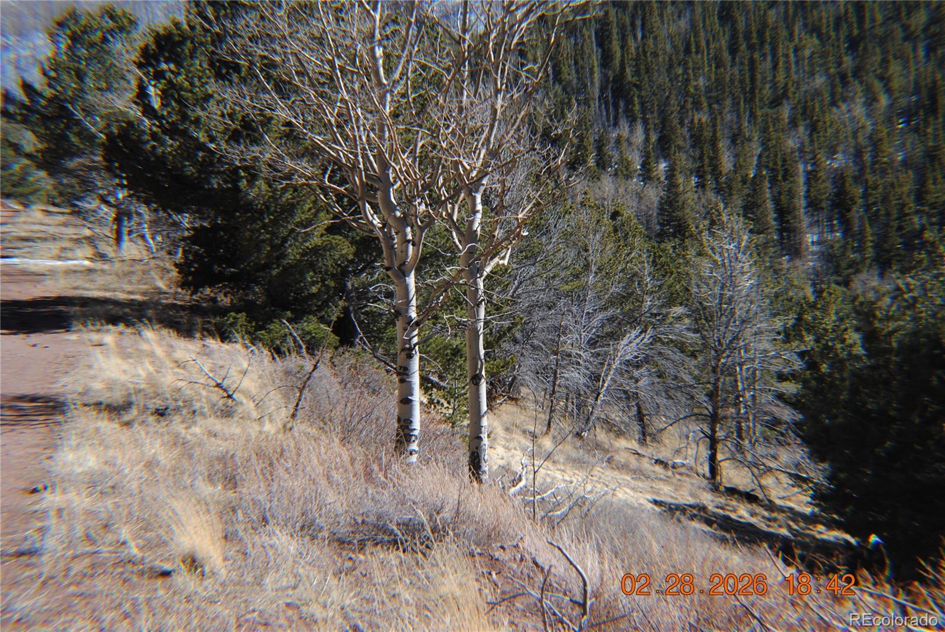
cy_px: 316
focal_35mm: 51
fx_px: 1340
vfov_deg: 26.5
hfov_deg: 38.8
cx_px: 472
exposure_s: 1/200
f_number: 7.1
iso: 100
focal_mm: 34
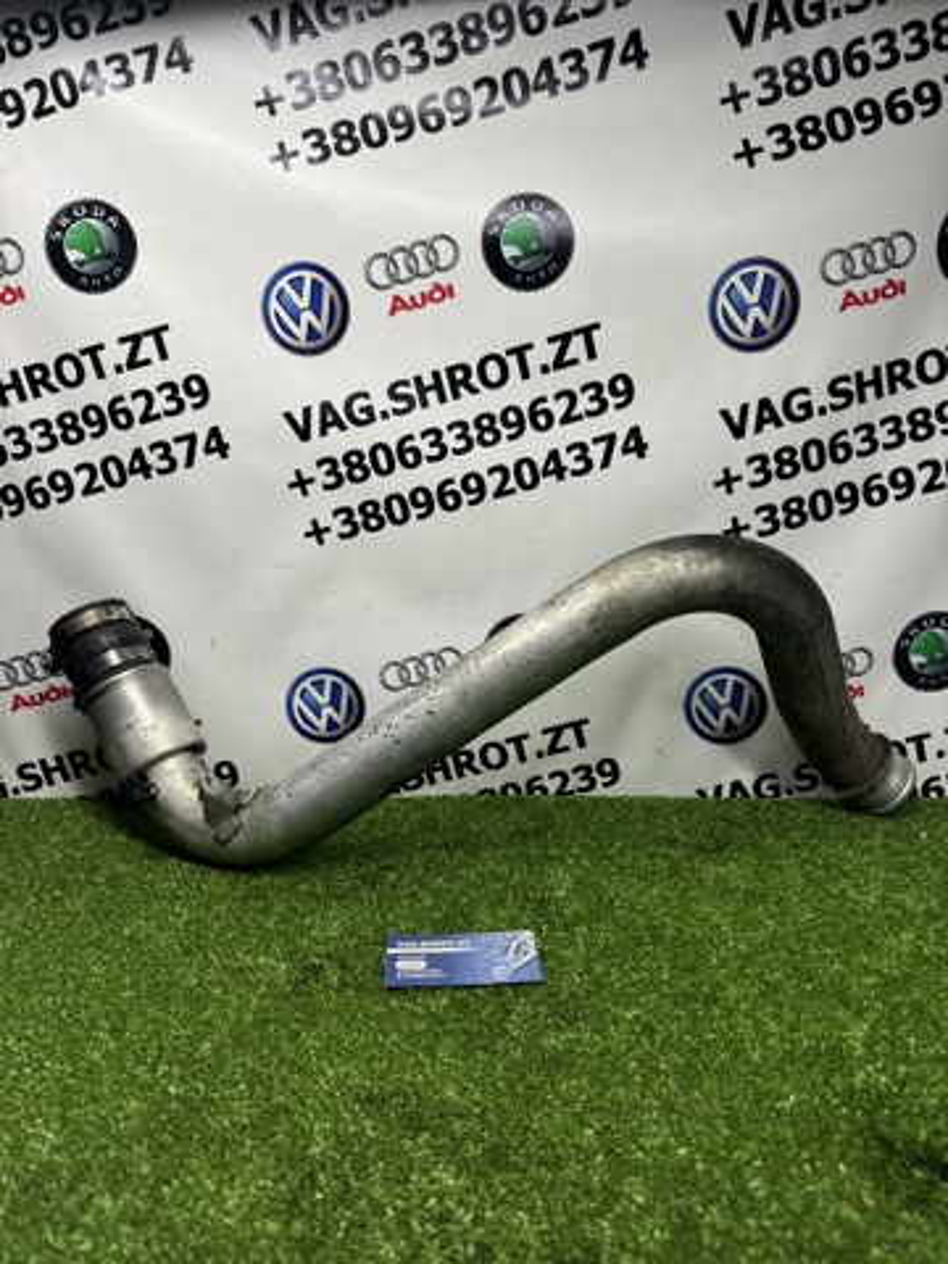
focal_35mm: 24
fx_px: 876
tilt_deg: -12.3
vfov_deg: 71.6
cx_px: 474
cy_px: 632
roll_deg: +0.7
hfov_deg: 56.8
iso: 64
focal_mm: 6.76
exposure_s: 1/176
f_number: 1.78
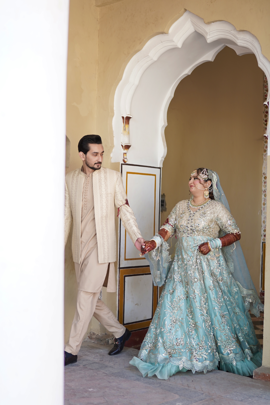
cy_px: 202
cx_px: 135
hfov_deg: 26.0
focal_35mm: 52
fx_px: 585
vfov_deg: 38.2
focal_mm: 35
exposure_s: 1/200
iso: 100
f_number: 1.4
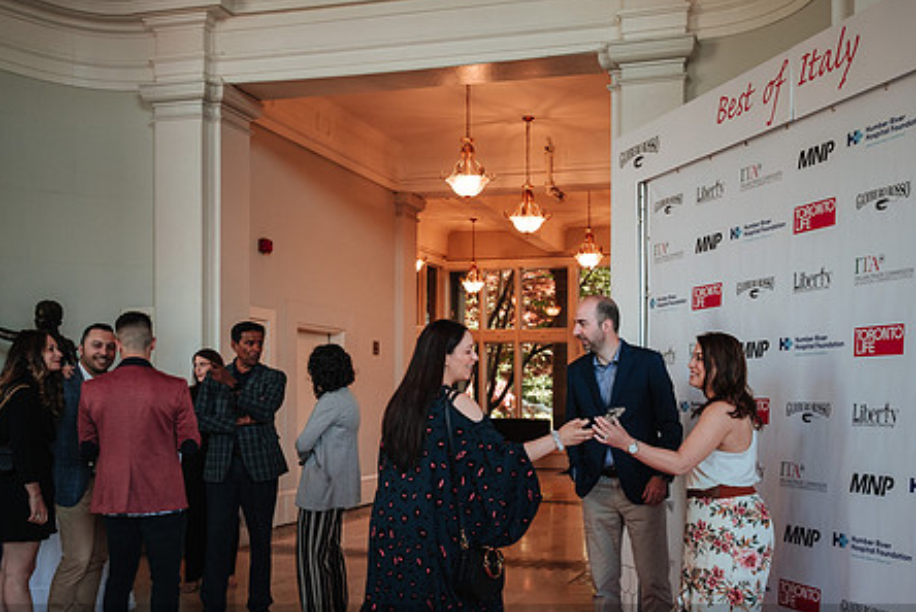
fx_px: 917
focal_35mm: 36
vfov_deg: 36.4
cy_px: 429
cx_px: 538
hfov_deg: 52.8
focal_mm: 16.6
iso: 800
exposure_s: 1/60
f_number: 4
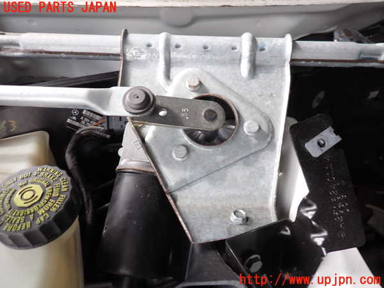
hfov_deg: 69.4
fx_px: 277
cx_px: 192
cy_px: 144
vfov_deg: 54.9
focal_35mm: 25
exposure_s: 1/80
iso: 100
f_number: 2
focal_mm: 4.5
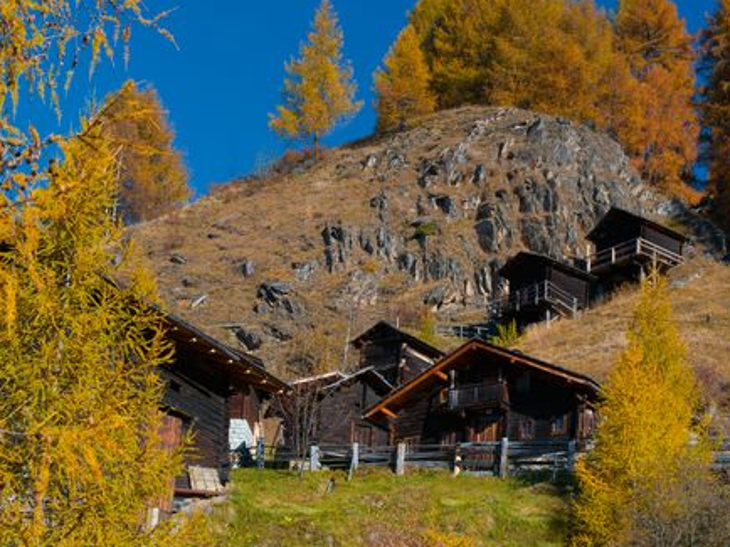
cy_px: 283
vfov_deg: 17.3
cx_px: 429
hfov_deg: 23.0
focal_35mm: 85
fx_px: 1792
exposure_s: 1/50
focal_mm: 50
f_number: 11
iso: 200
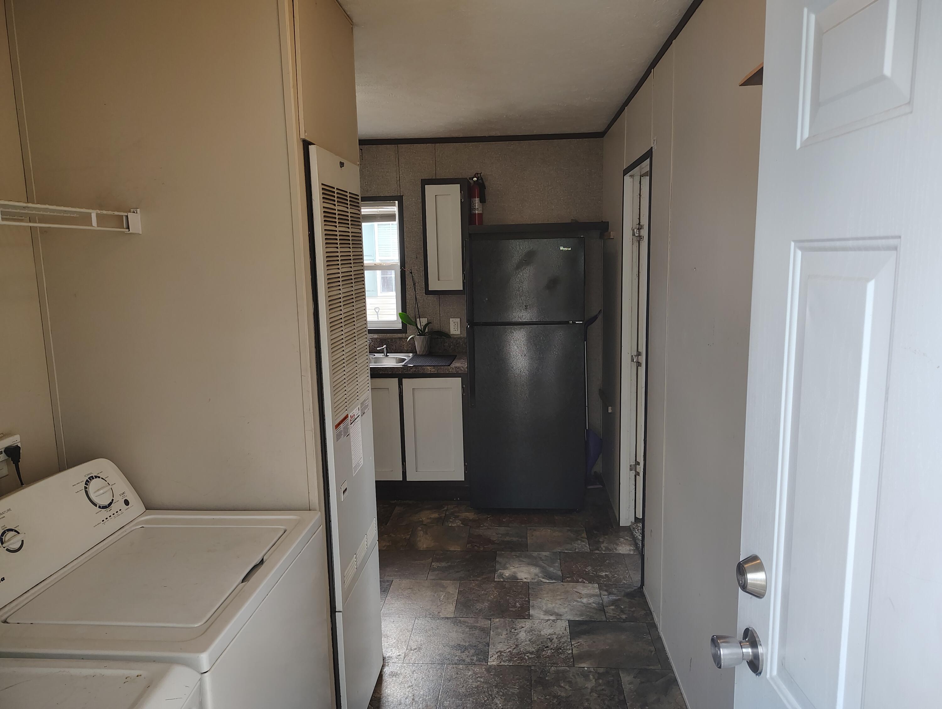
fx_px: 654
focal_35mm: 24
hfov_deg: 71.5
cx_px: 471
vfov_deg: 56.9
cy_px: 354
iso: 606
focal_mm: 5.56
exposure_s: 1/120
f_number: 1.8
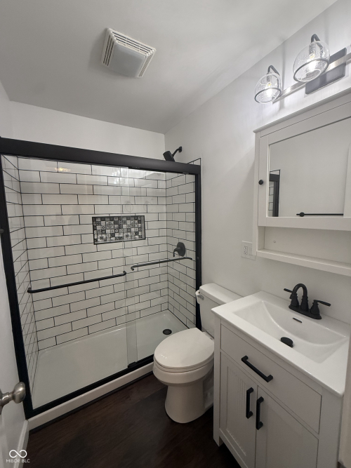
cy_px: 234
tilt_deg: -5.9
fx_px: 189
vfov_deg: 102.1
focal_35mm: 14
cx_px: 176
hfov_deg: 85.7
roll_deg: +1.3
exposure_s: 1/60
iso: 200
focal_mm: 2.22
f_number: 2.2
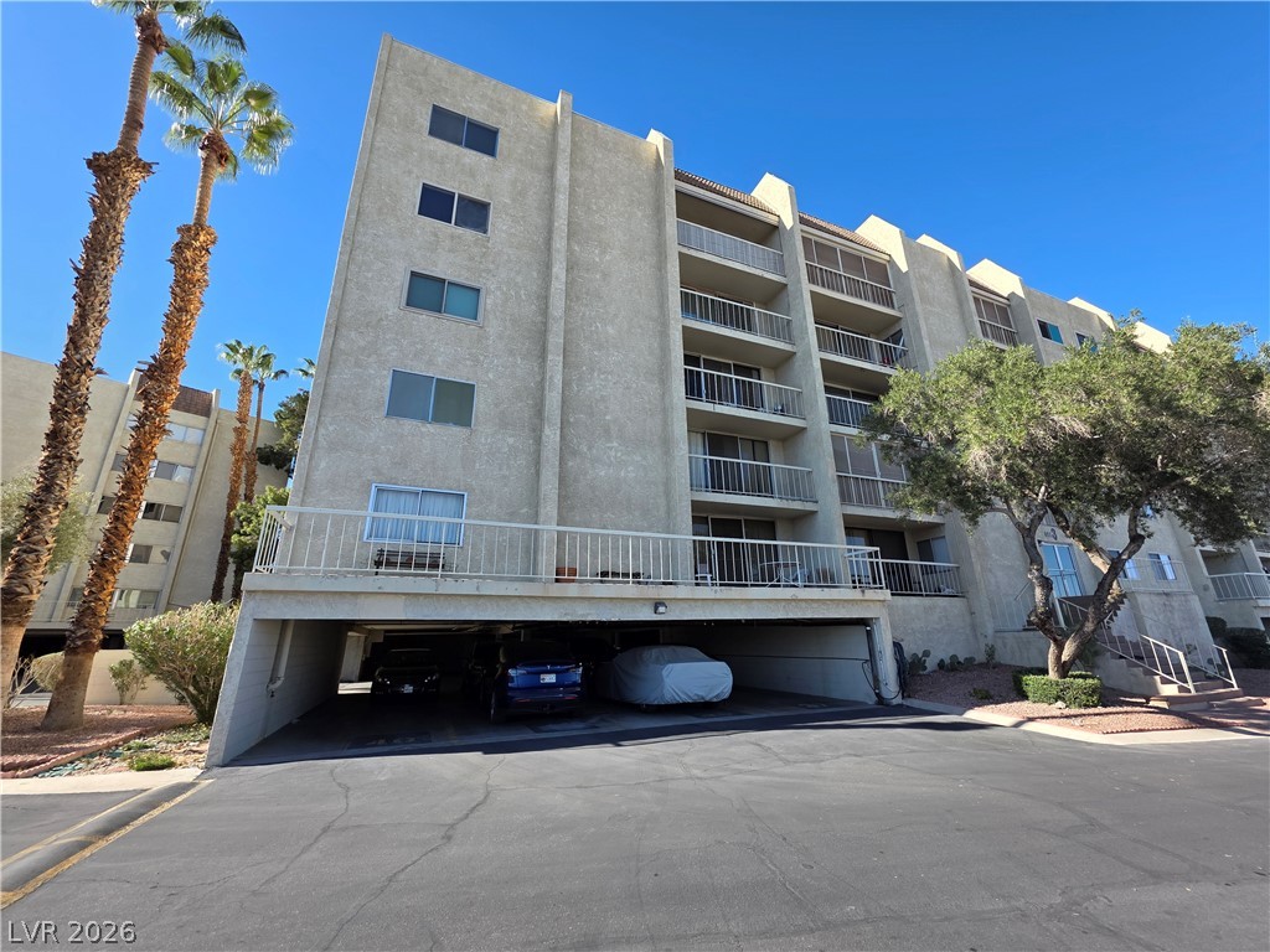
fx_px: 477
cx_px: 635
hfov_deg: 106.2
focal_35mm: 13
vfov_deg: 89.9
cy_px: 476
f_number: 1.9
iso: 40
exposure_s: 1/994
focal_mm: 2.2
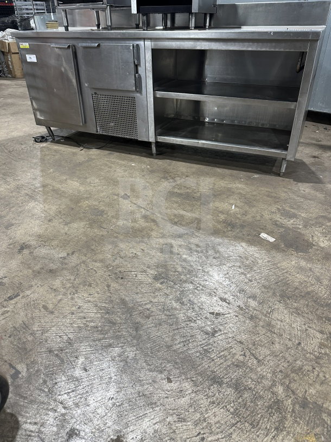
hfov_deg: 56.8
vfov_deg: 71.6
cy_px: 221
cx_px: 166
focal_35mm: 24
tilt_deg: -32.8
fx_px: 306
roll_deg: +0.1
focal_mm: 6.86
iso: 250
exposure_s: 1/60
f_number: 1.78
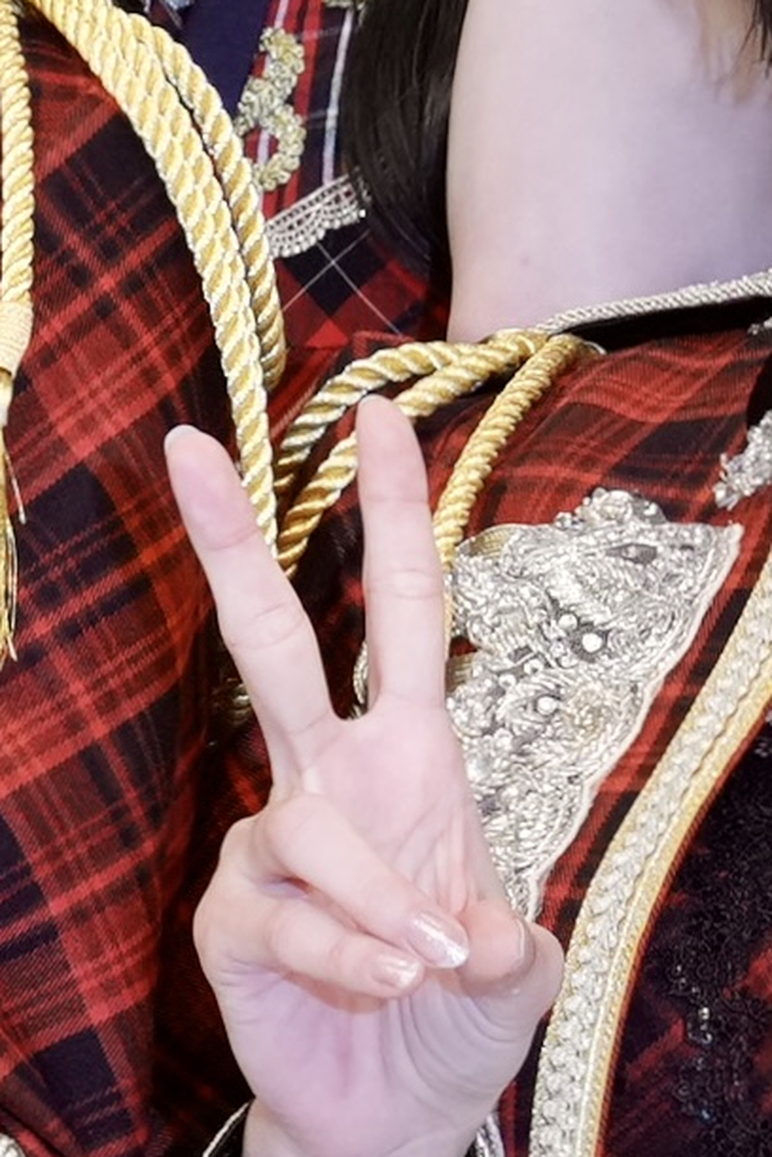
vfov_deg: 3.6
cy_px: 1005
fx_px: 18269
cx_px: -927
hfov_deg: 2.4
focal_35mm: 568
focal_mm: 66
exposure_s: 1/200
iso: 1000
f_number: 5.6
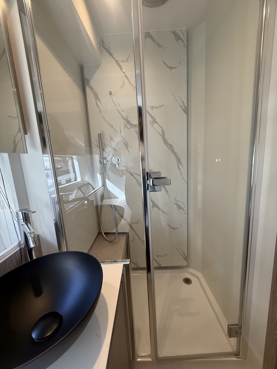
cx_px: 138
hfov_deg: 85.7
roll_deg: +3.0
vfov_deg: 102.1
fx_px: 149
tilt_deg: -8.2
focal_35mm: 14
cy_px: 184
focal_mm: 2.22
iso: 200
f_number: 2.2
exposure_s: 1/100
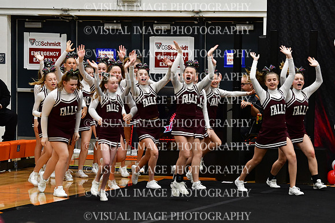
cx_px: 168
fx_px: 1880
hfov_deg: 10.2
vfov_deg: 6.8
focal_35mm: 202
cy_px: 112
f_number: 3.5
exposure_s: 1/500
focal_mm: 135
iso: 4000
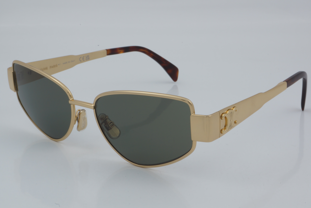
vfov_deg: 18.2
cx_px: 156
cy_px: 104
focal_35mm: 75
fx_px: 648
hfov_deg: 27.0
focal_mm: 50
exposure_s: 1/4
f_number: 32
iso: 100
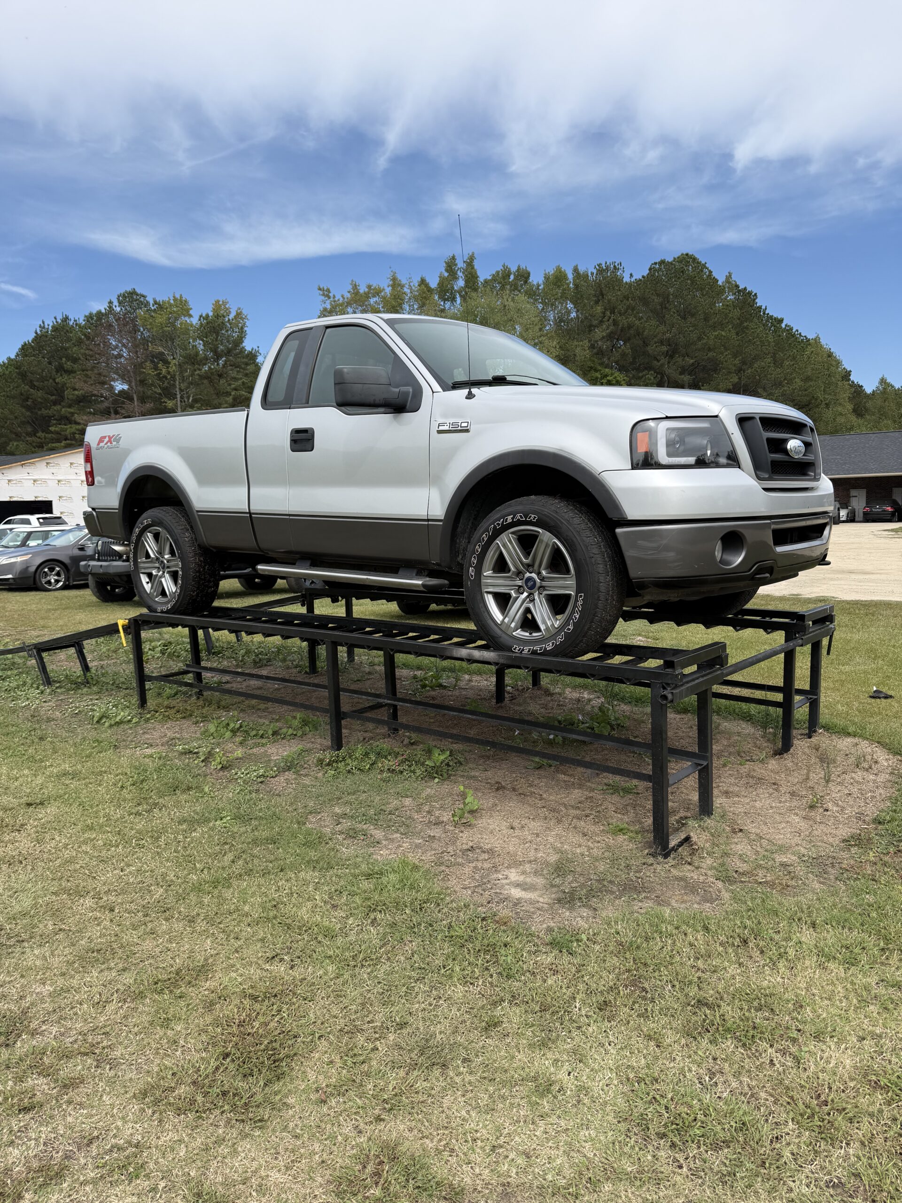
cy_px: 602
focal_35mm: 24
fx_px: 834
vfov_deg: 71.6
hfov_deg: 56.8
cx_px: 451
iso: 80
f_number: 1.78
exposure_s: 1/3145
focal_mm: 6.76
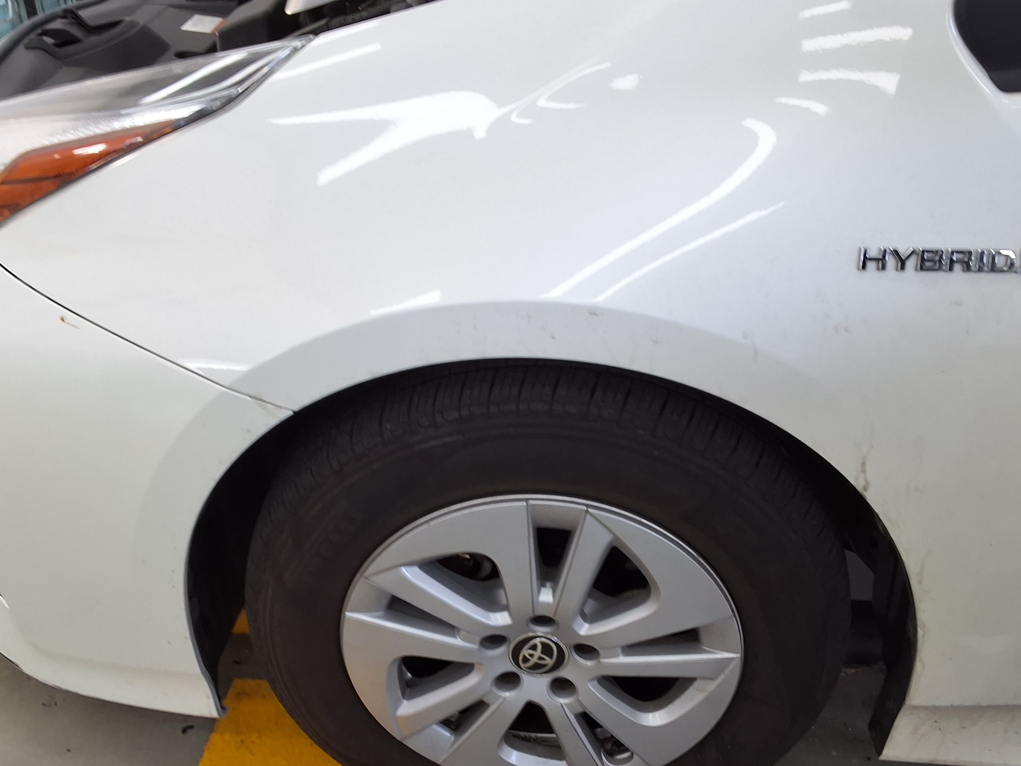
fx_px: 1180
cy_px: 482
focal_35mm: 40
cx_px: 493
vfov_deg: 35.8
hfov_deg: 46.8
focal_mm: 2.91
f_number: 1.9
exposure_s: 1/60
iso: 32
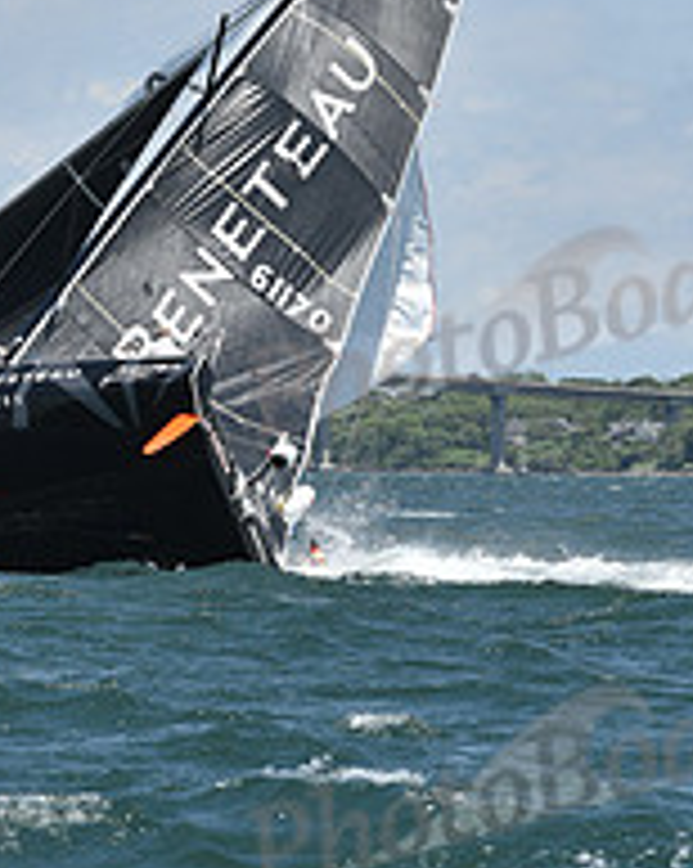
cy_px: 153
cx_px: 16
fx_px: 7113
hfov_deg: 5.6
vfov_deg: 7.0
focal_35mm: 277
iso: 250
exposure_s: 1/1250
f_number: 7.1
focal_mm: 98
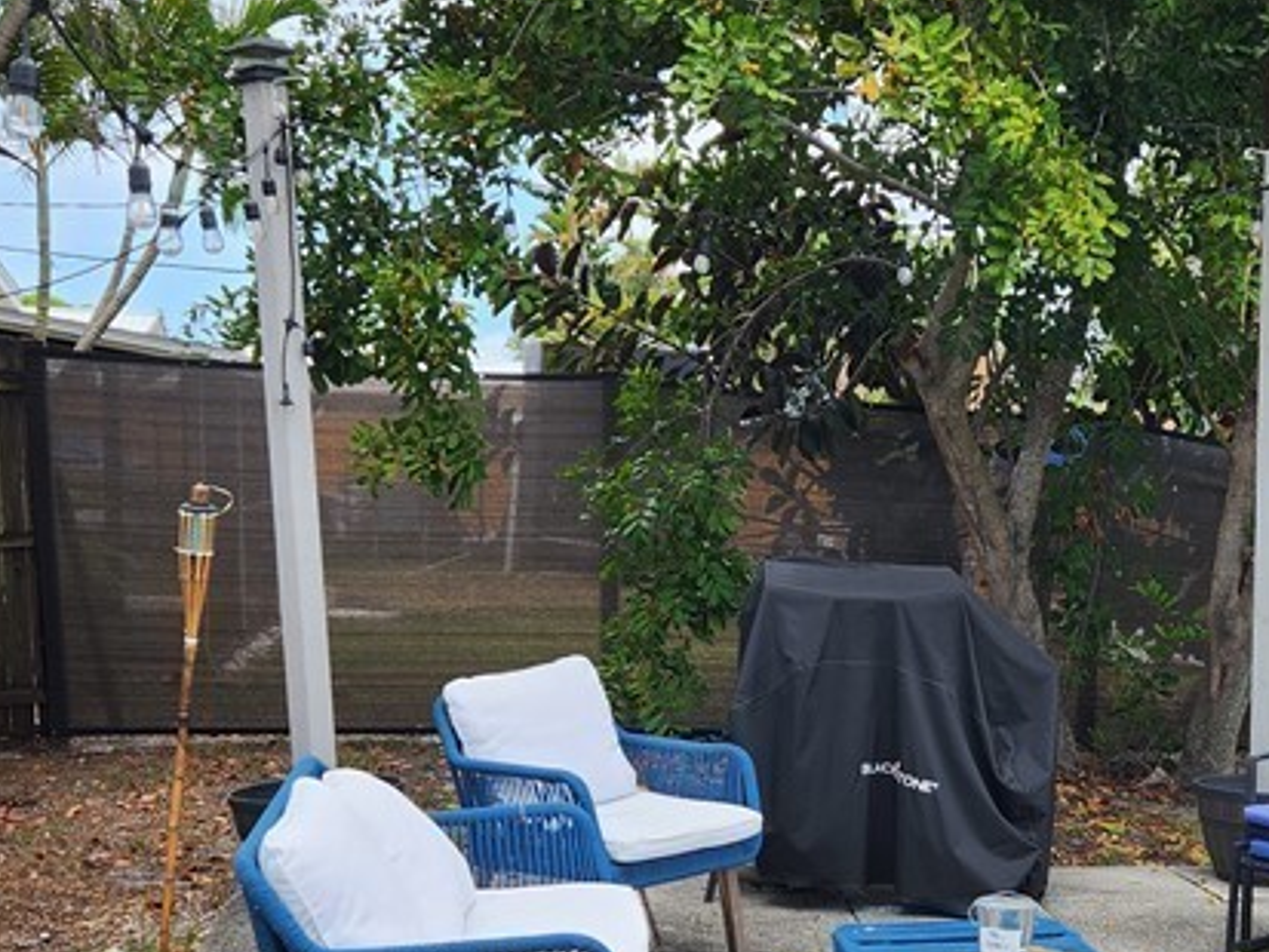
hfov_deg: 32.8
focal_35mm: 57
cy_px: 645
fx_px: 2090
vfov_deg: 25.5
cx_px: 1017
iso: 20
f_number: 1.8
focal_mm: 5.4
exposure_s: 1/457
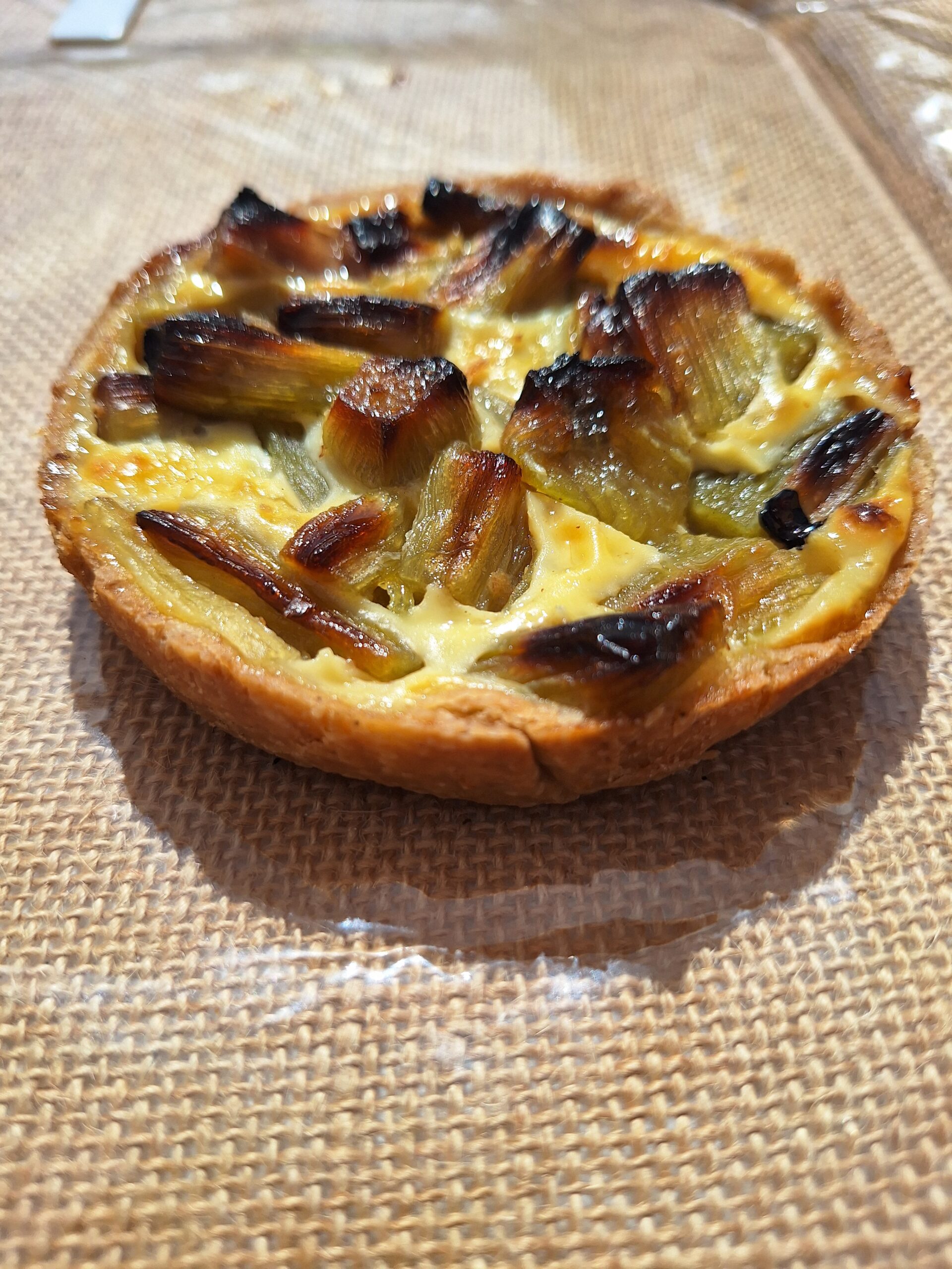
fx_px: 843
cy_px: 634
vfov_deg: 73.9
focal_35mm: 23
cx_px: 476
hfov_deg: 58.9
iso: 40
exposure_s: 1/3922
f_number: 1.8
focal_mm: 5.54
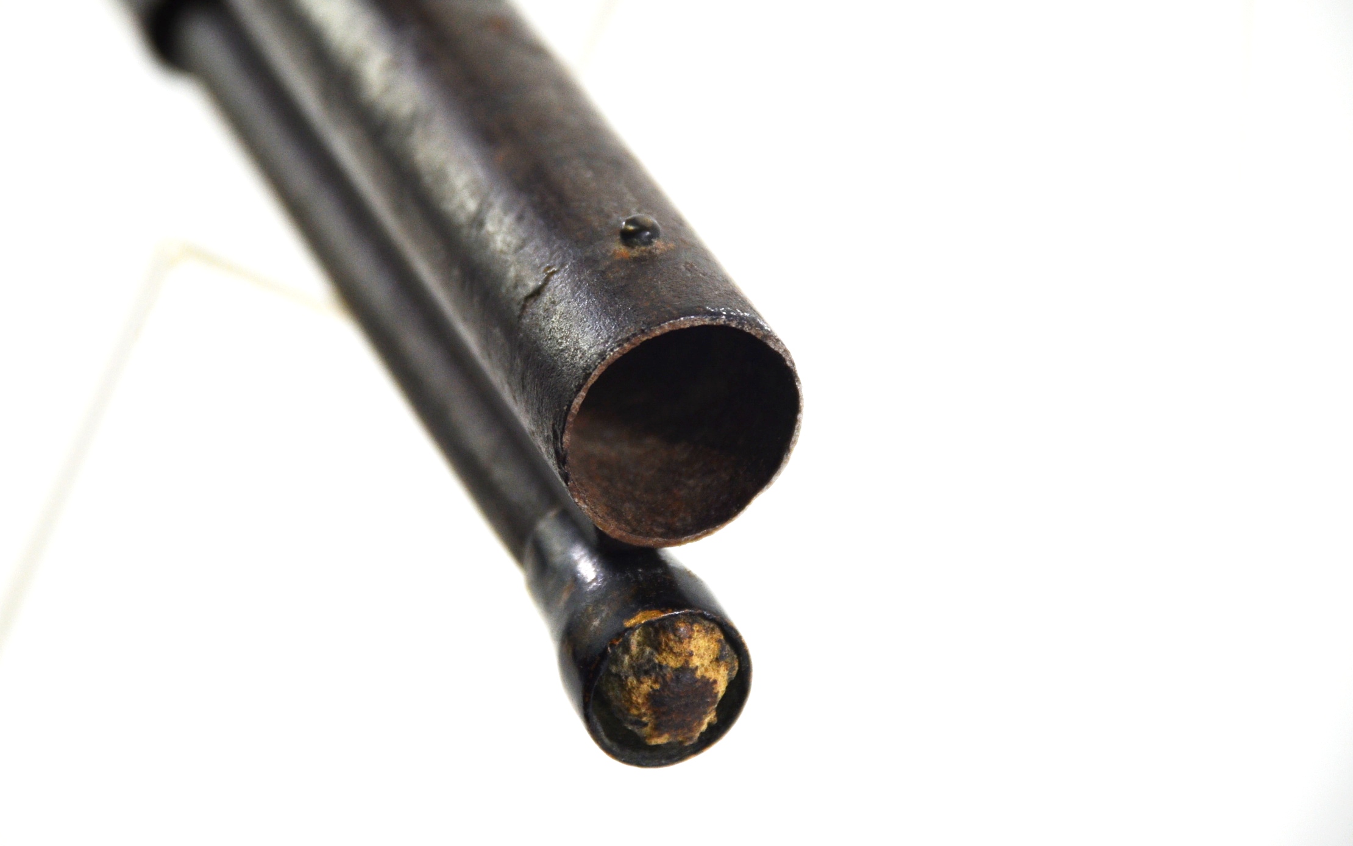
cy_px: 377
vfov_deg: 5.7
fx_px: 8429
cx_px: 614
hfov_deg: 9.2
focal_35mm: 229
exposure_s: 1/250
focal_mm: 135
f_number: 5.6
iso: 560
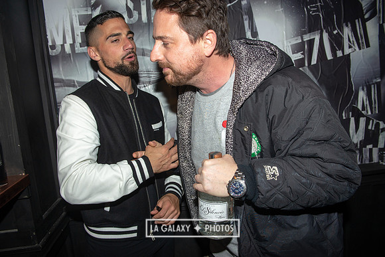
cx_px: 192
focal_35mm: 27
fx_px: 289
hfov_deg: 67.4
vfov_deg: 48.0
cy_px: 128
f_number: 5
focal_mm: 27
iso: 320
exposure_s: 1/160
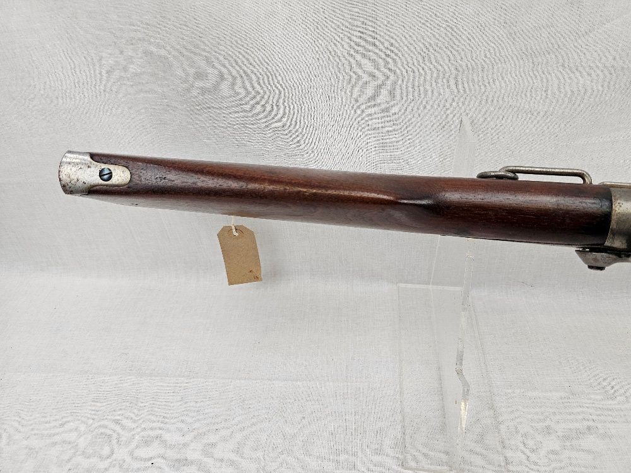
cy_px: 236
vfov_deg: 58.9
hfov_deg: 73.9
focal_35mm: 23
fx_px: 419
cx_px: 316
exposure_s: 1/100
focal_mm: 6.3
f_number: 1.7
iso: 50
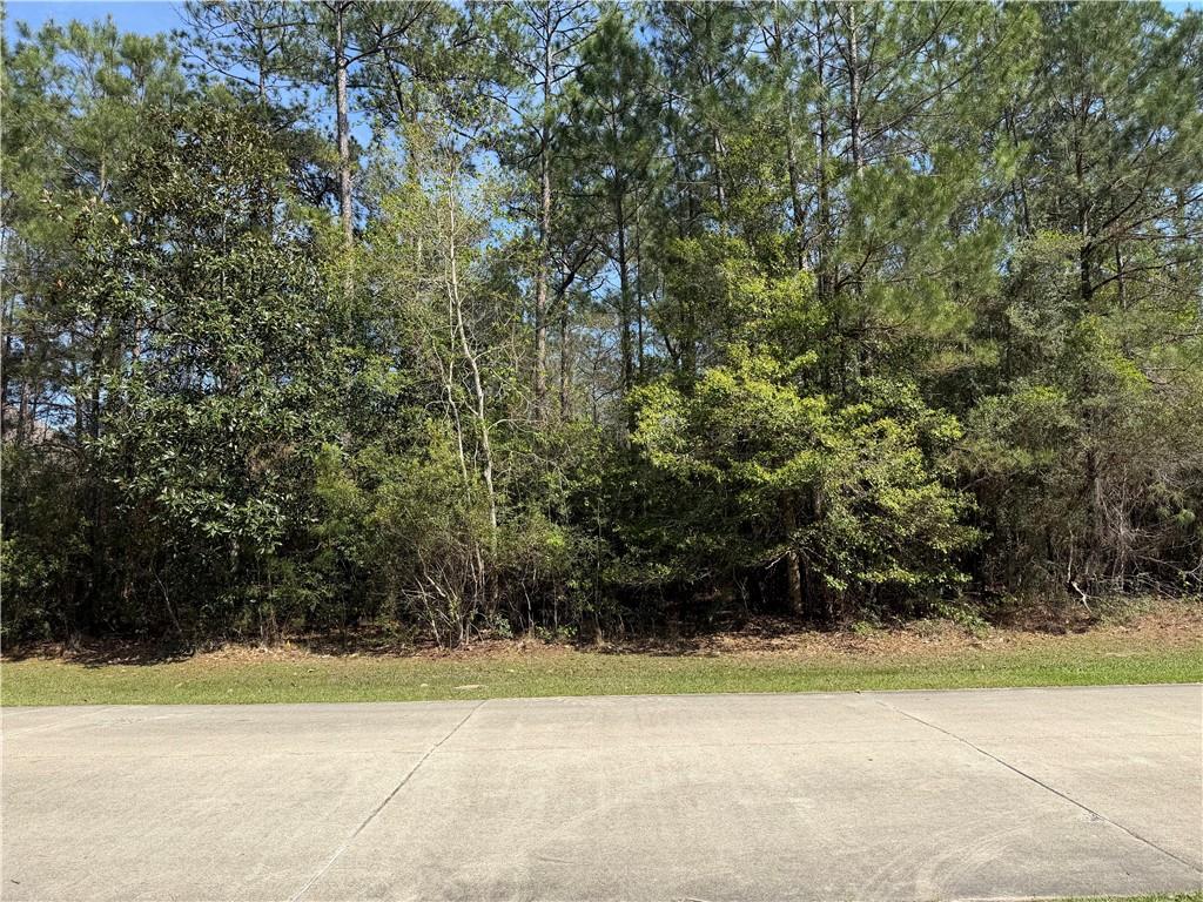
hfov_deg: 71.6
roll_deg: +2.0
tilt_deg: +8.7
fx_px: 834
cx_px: 602
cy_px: 451
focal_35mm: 24
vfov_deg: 56.8
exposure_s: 1/3425
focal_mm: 6.76
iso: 80
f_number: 1.78
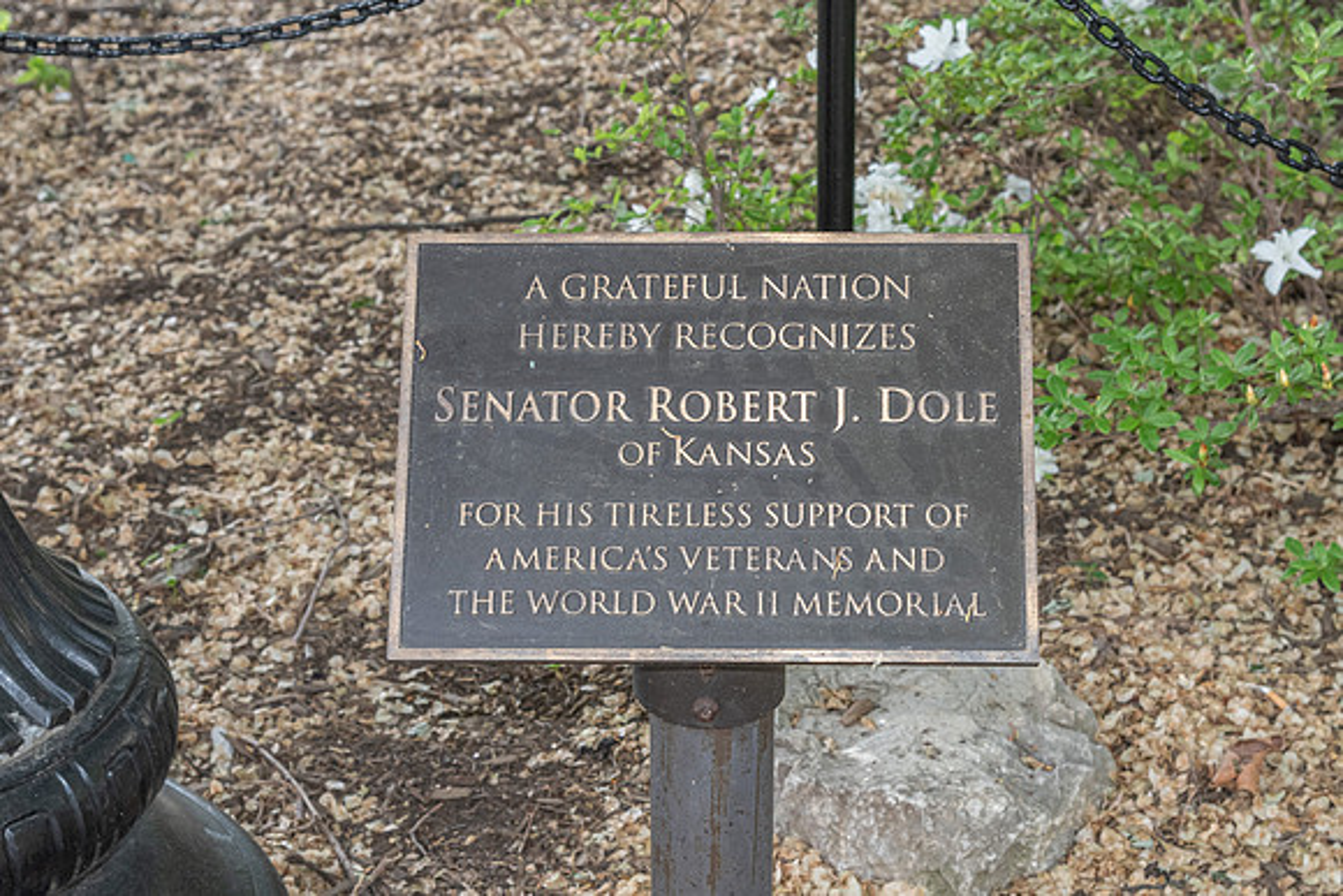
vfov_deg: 17.7
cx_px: 687
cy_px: 451
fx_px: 2883
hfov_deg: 26.2
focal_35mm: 77
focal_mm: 55
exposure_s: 1/125
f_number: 8
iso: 1250
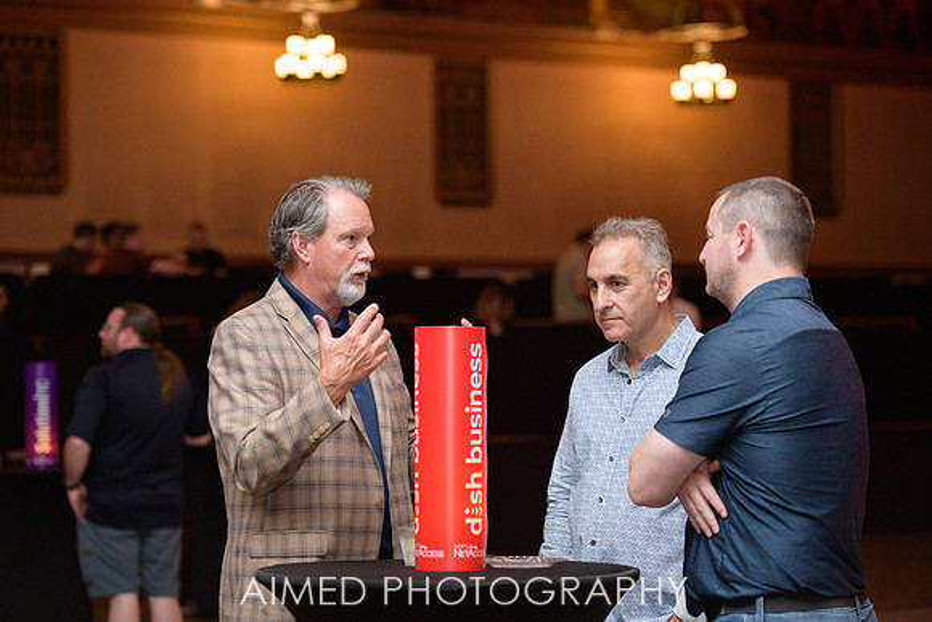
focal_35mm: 105
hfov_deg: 19.5
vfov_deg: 13.0
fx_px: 2719
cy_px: 311
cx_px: 466
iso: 1250
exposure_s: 1/250
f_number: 3.5
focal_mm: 105
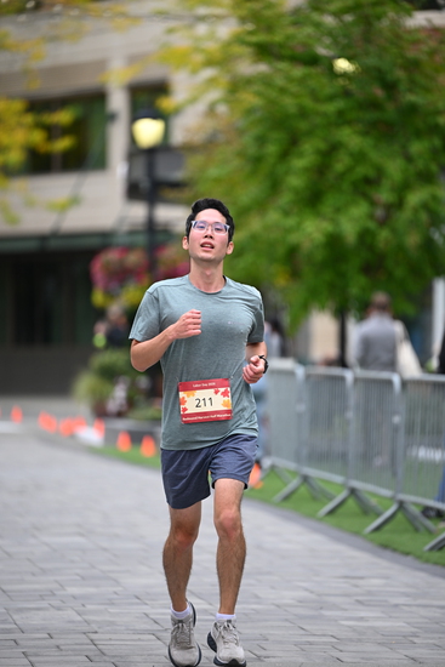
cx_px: 222
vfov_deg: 10.3
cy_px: 334
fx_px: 3706
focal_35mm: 200
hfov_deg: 6.9
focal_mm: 200
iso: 640
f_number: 2.8
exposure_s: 1/2000
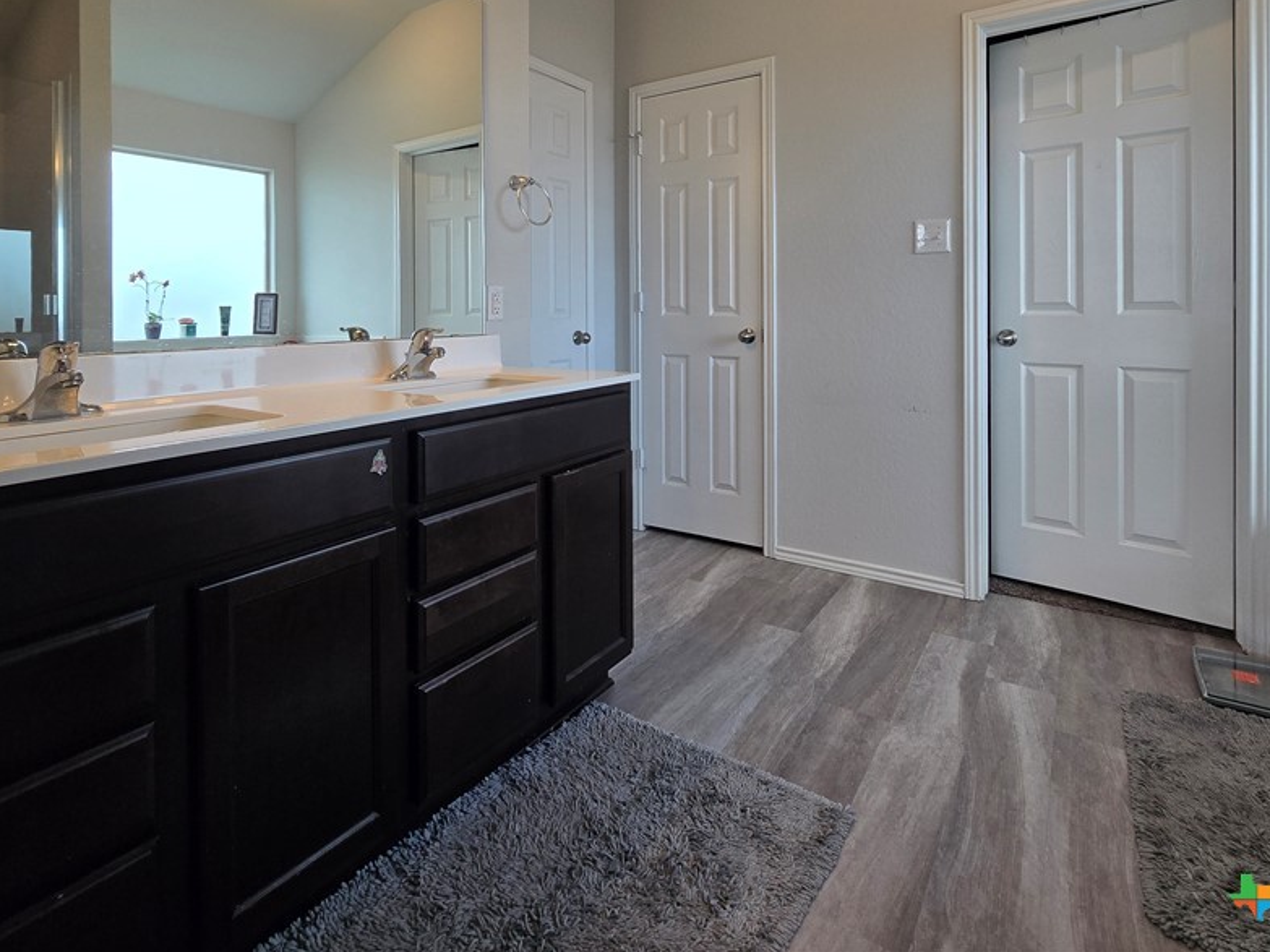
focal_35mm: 17
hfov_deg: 91.0
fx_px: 624
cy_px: 331
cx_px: 634
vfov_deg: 72.8
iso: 80
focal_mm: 2.2
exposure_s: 1/120
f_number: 2.2
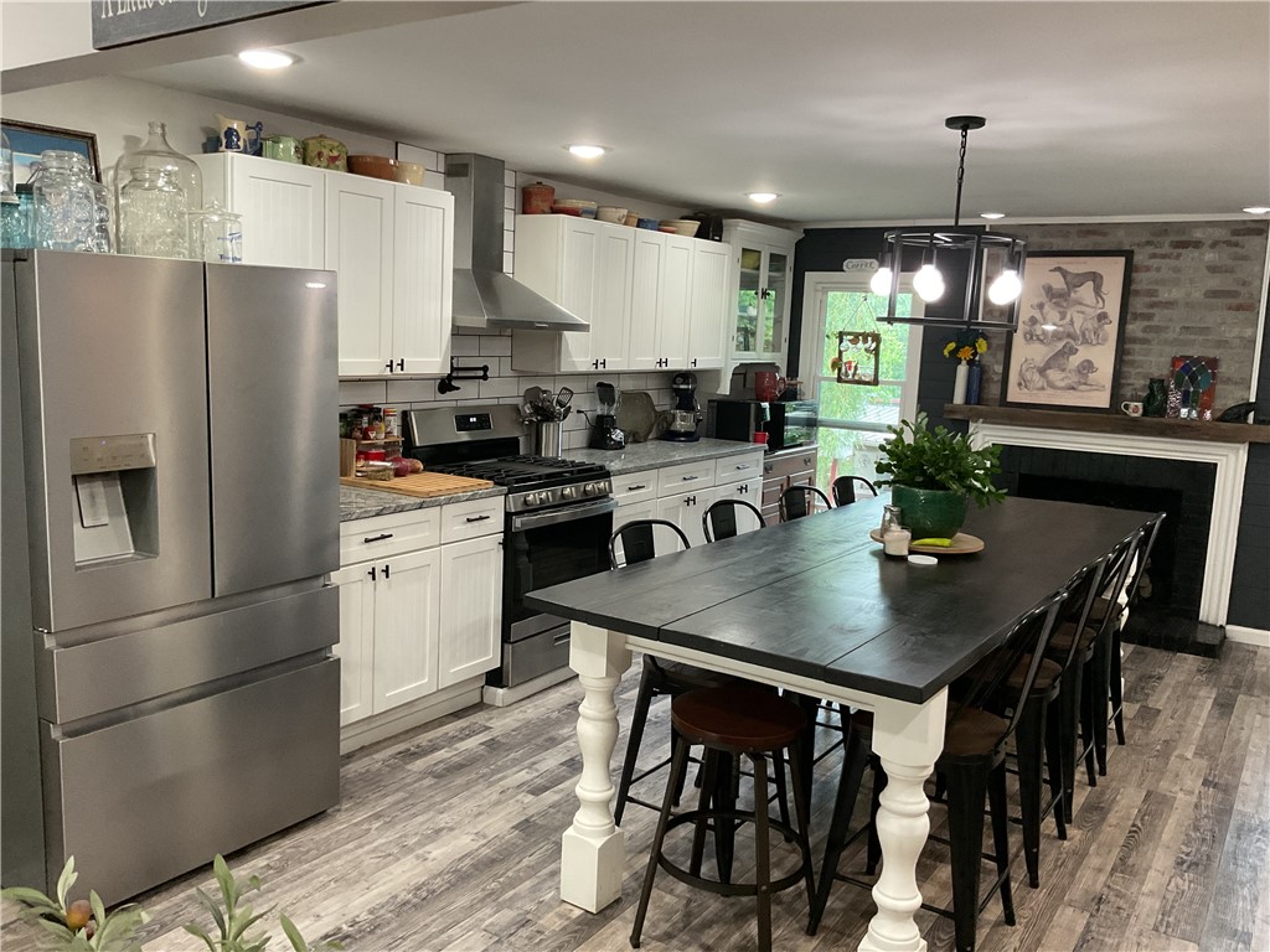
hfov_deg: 61.7
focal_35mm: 29
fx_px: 1064
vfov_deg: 48.2
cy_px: 476
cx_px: 635
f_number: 1.8
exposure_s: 1/60
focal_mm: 3
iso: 160
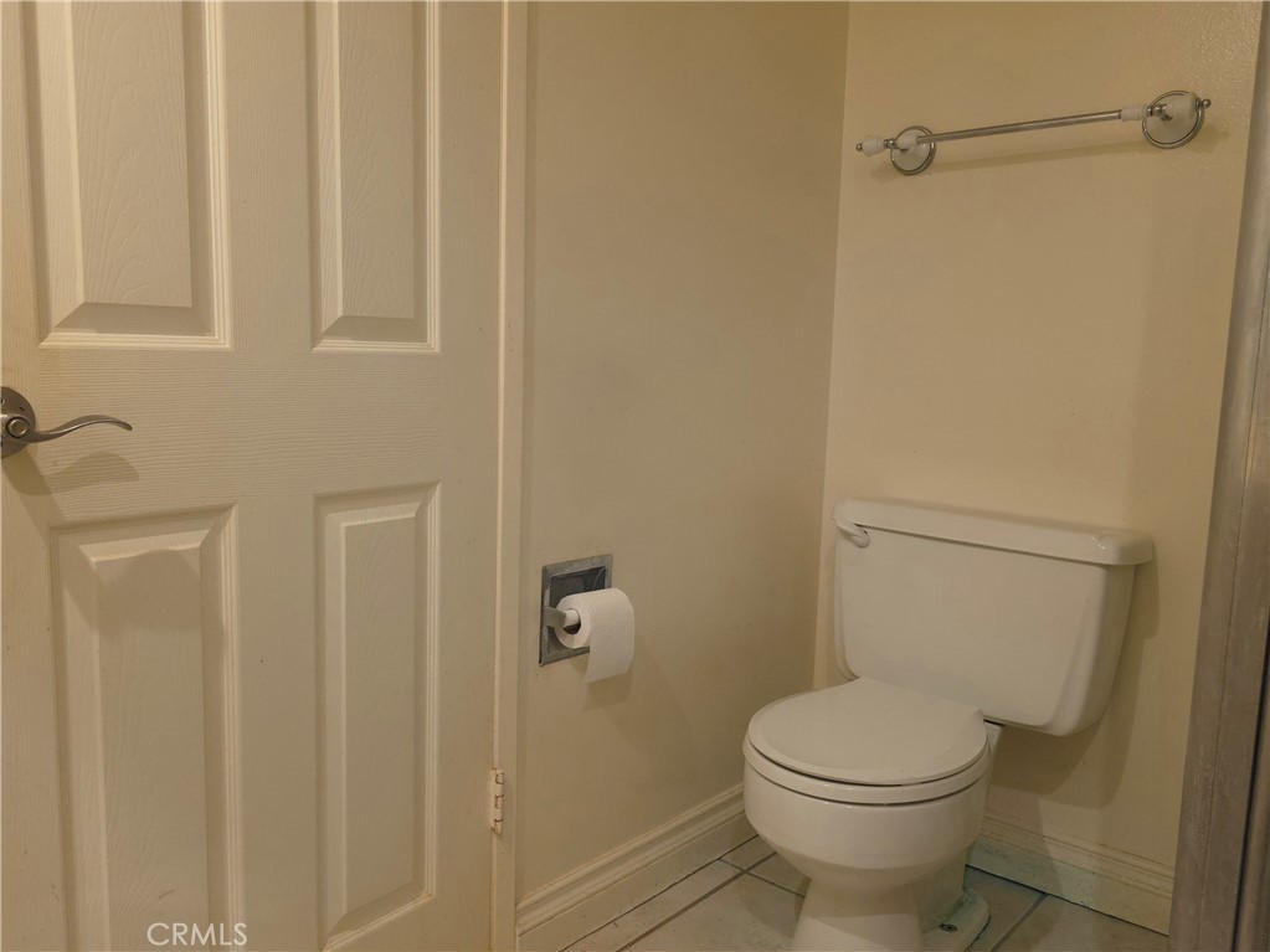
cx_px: 635
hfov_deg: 73.9
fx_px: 844
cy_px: 476
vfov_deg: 58.9
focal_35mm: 23
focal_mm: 6.3
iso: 320
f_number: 1.7
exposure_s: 1/60.2
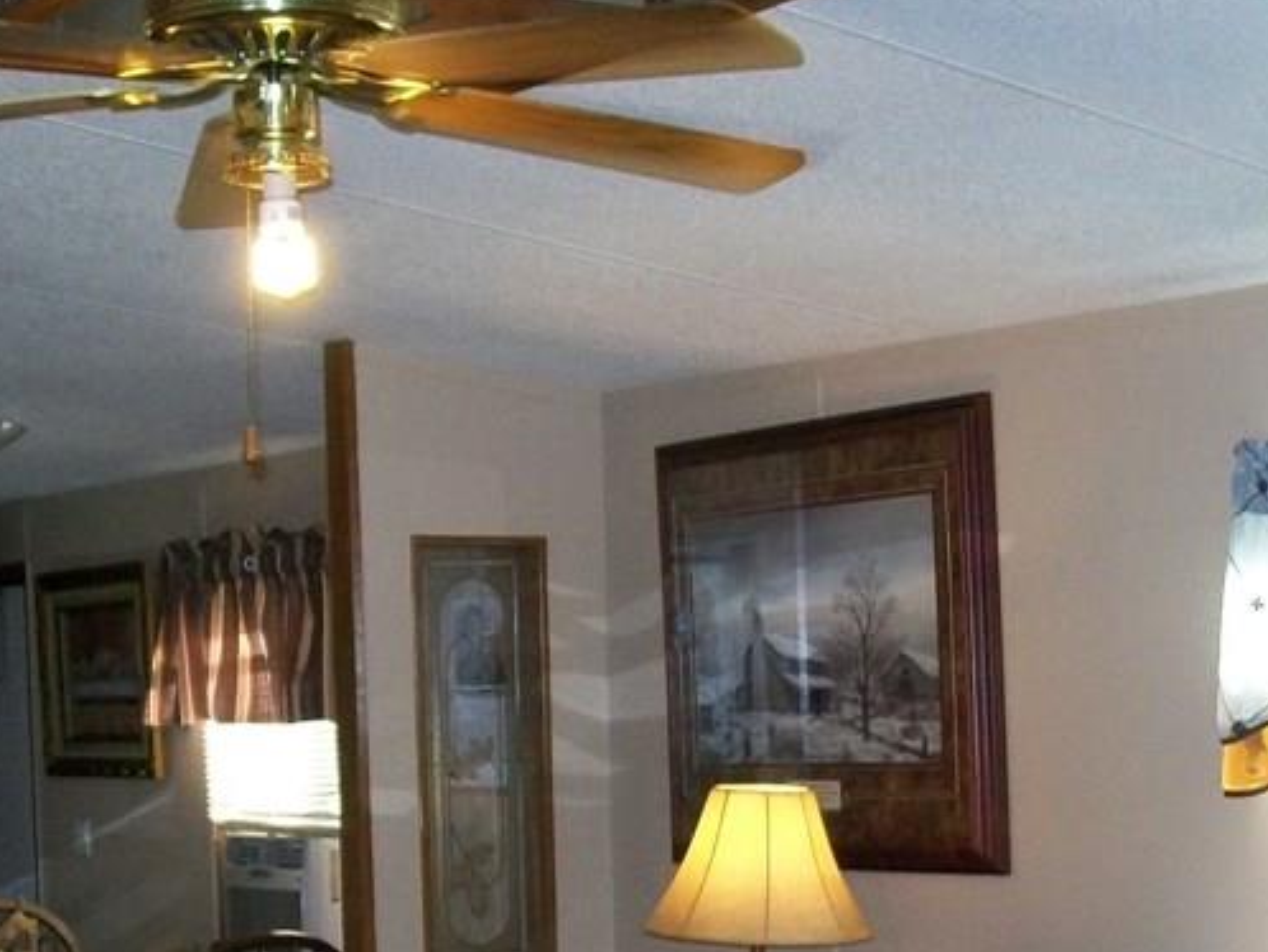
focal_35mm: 74
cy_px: 837
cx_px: 553
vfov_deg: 19.6
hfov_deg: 26.3
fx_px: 2712
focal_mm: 6
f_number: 2.7
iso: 160
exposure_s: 1/60
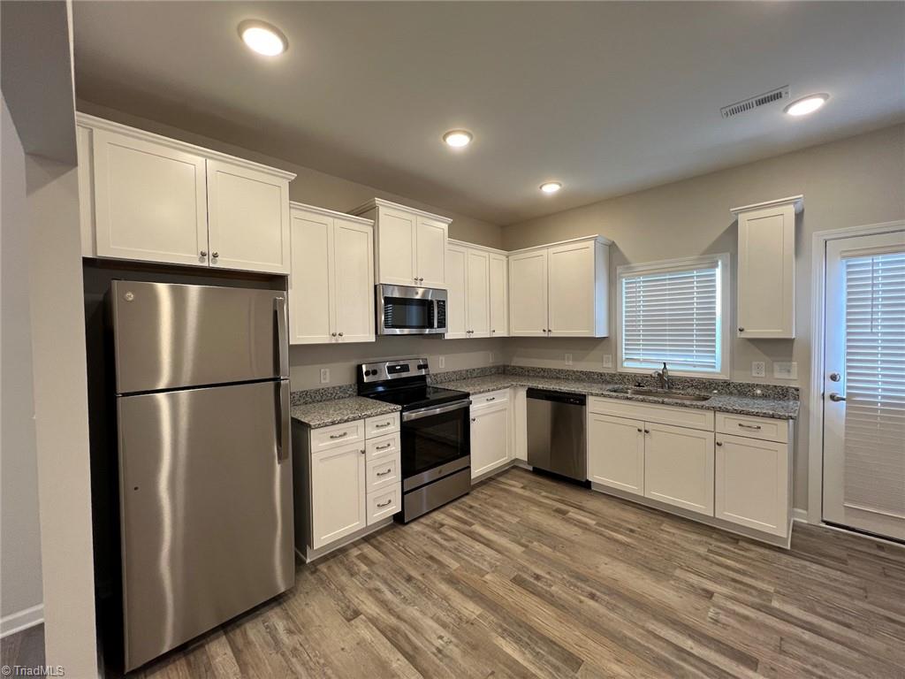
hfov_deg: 106.2
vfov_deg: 89.9
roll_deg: +1.0
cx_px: 452
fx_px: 340
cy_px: 340
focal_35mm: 13
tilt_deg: -1.5
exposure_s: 1/120
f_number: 1.8
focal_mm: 1.57
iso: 160
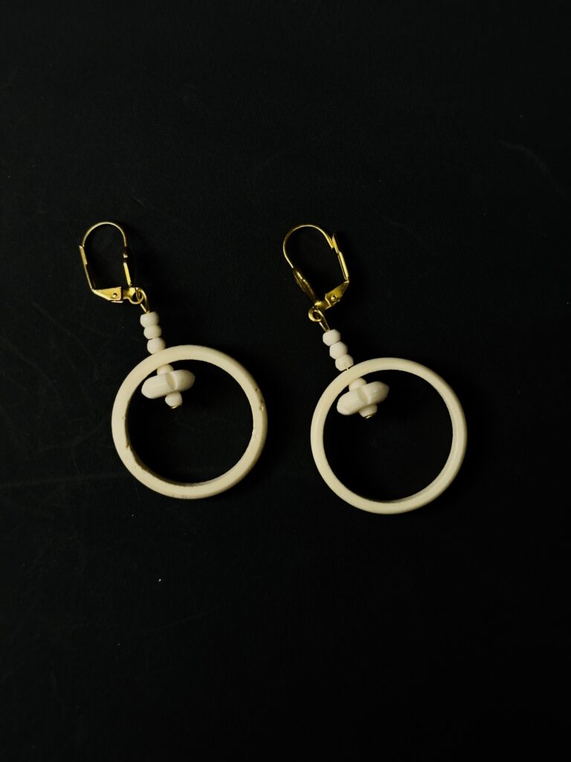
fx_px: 1056
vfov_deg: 39.7
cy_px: 381
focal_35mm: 48
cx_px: 286
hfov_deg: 30.3
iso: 200
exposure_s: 1/60
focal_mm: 6.86
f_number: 1.78
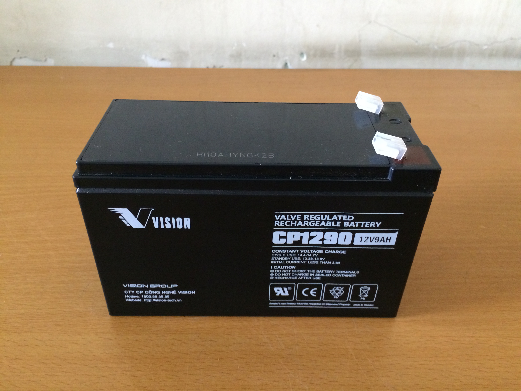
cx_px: 260
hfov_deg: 61.7
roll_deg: -1.1
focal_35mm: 29
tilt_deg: -33.7
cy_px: 196
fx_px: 436
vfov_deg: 48.2
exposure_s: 1/17
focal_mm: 4.15
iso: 400
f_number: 2.2
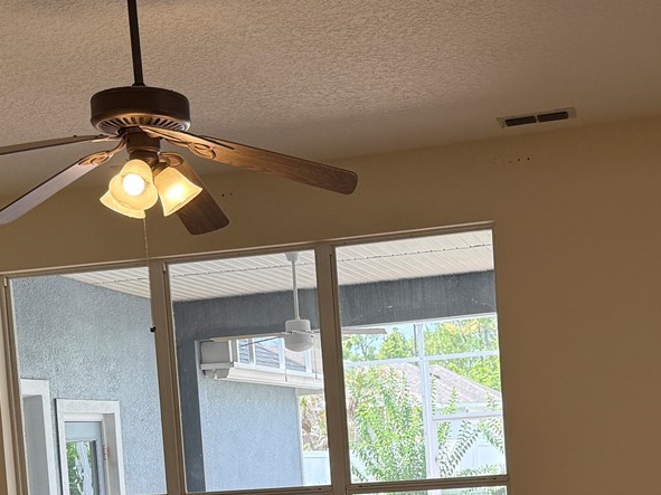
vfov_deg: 21.8
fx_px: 1241
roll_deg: +3.8
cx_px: 362
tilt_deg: -1.6
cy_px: 493
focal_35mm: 65
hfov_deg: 29.8
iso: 125
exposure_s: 1/240
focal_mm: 6.76
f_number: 1.78
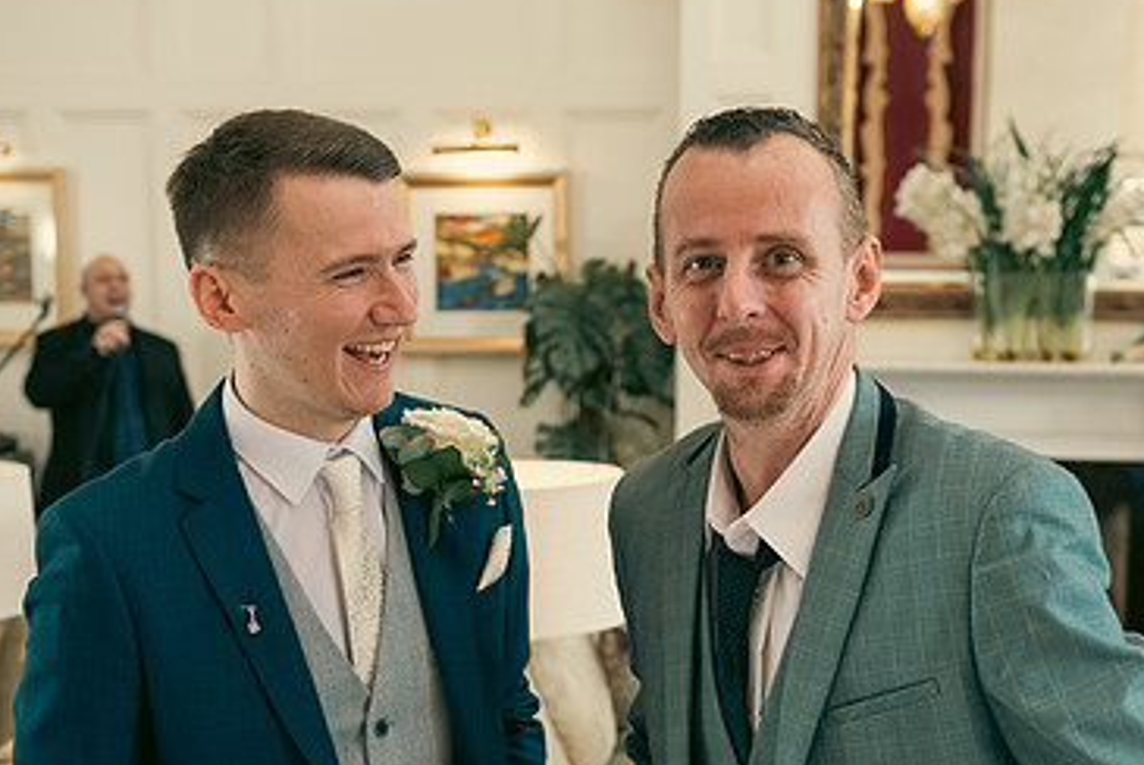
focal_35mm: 54
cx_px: 624
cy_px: 563
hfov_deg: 36.8
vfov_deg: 24.9
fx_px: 1717
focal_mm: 34
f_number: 3.5
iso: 800
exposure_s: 1/160
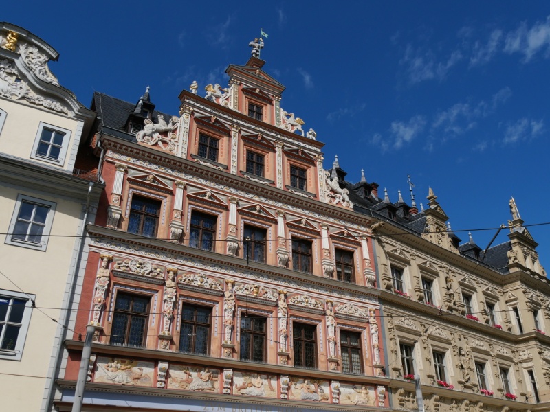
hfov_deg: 60.0
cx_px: 275
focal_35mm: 30
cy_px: 206
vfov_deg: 46.8
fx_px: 477
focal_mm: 15
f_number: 9
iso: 200
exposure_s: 1/640
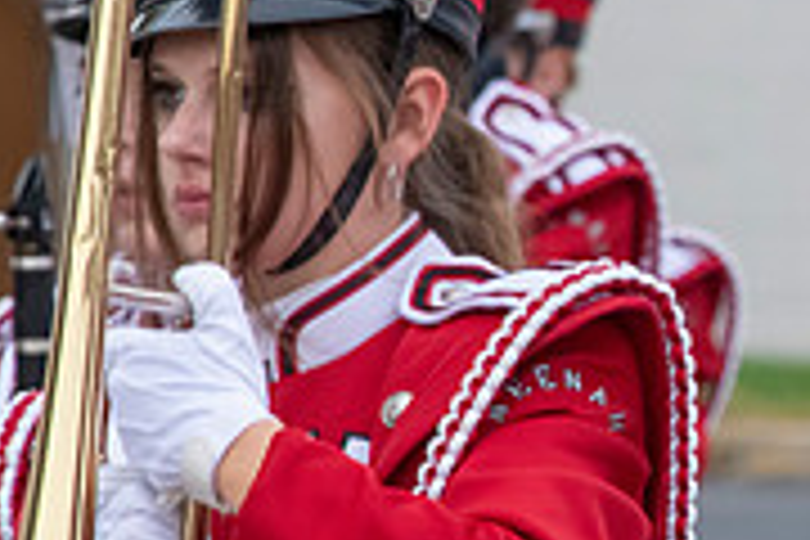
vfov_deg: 1.4
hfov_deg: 2.1
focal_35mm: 964
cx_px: 1112
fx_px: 21688
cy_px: 263
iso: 3200
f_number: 11
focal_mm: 300
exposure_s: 1/400
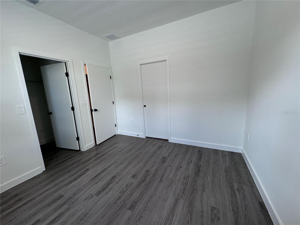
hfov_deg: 102.1
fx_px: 121
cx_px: 150
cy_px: 112
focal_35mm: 14
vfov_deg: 85.7
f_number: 2.2
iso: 125
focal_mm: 2.22
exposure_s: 1/120
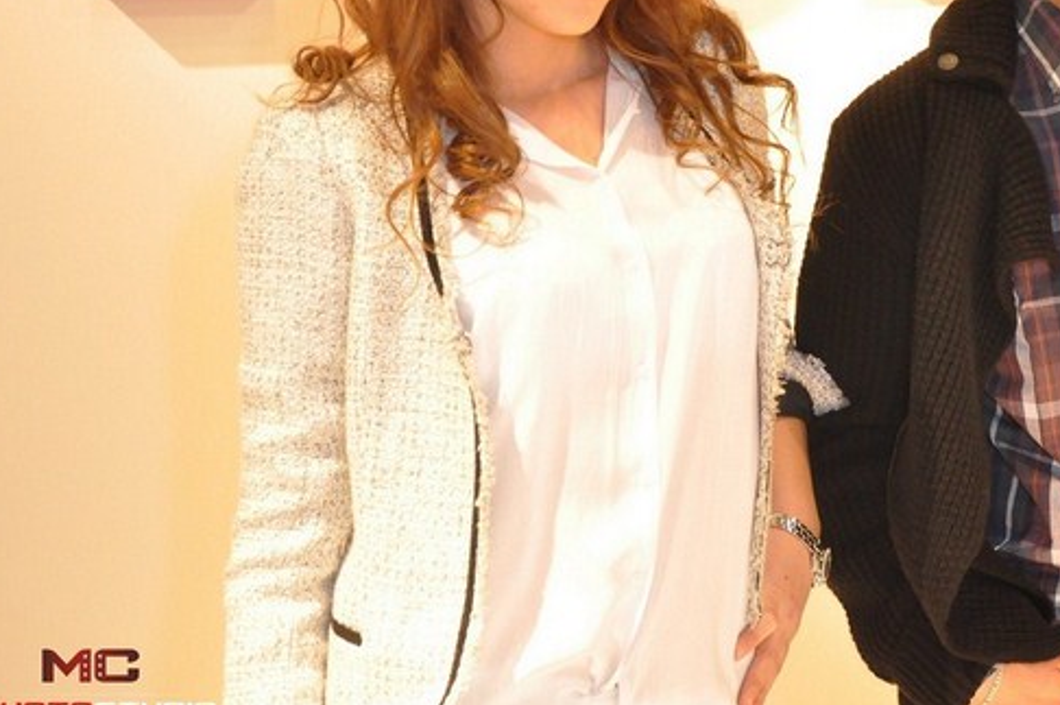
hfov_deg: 17.5
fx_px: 3412
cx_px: 826
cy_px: 164
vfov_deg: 11.8
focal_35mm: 116
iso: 1250
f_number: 4.8
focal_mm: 48
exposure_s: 1/60
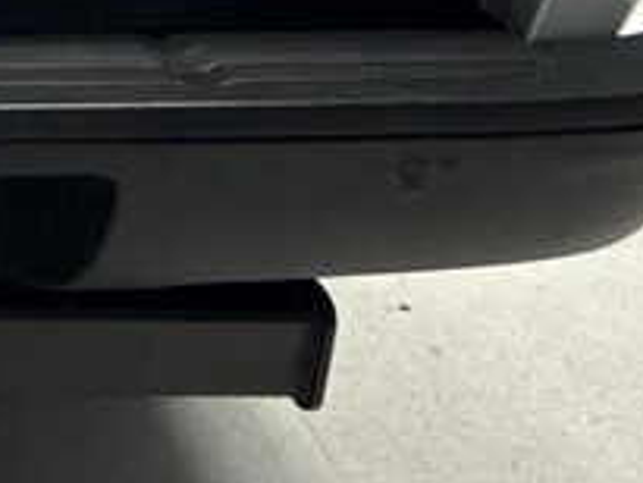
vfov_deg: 18.4
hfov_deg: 21.1
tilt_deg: -15.0
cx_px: -442
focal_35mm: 70
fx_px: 1301
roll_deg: -0.2
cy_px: -267
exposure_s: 1/50
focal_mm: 2.22
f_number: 2.2
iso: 200
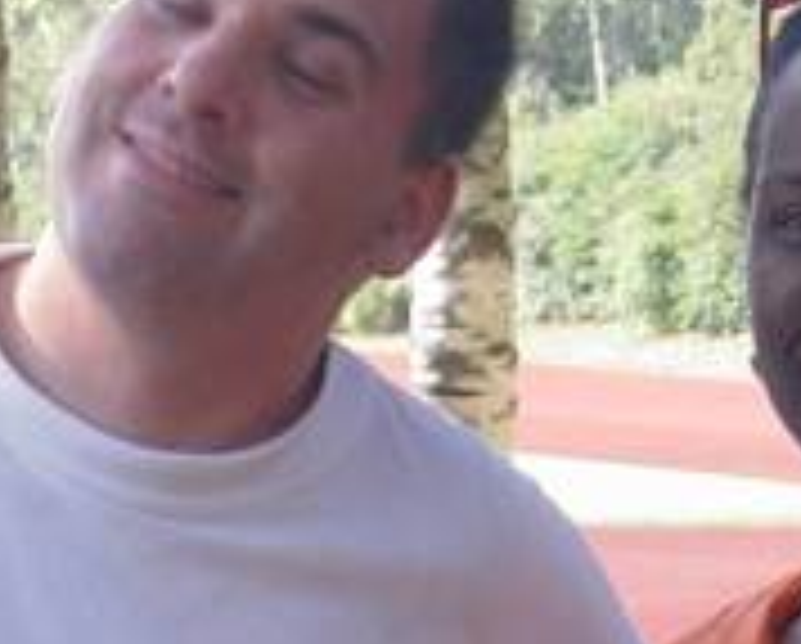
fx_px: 7171
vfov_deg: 5.1
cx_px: 392
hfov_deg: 6.4
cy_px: 959
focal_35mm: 302
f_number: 3.7
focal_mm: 14.2
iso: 100
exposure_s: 1/60
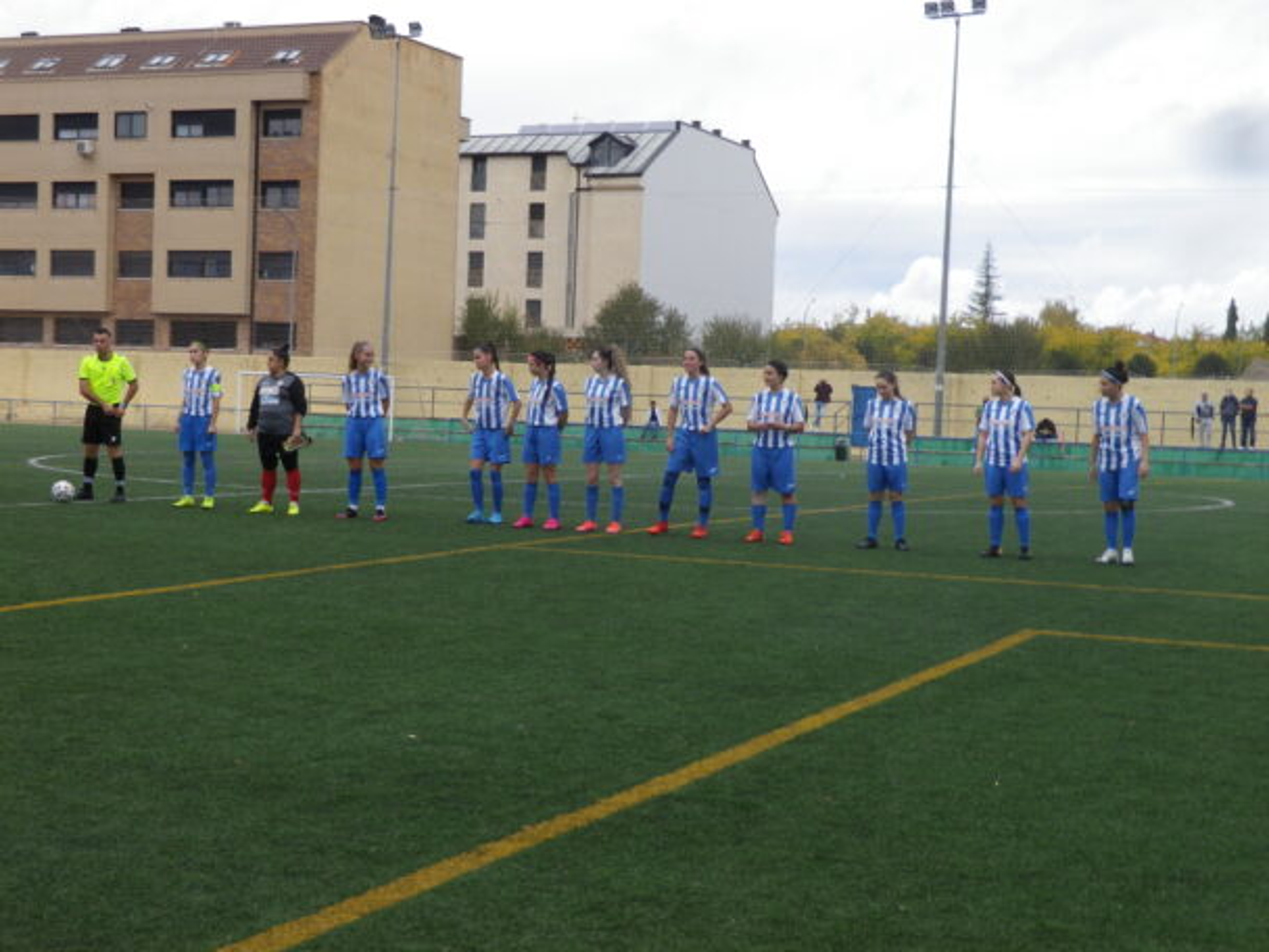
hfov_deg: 36.2
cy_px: 476
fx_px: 1943
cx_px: 634
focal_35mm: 53
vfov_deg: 27.5
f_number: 4.4
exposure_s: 1/80
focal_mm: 9.5
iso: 80
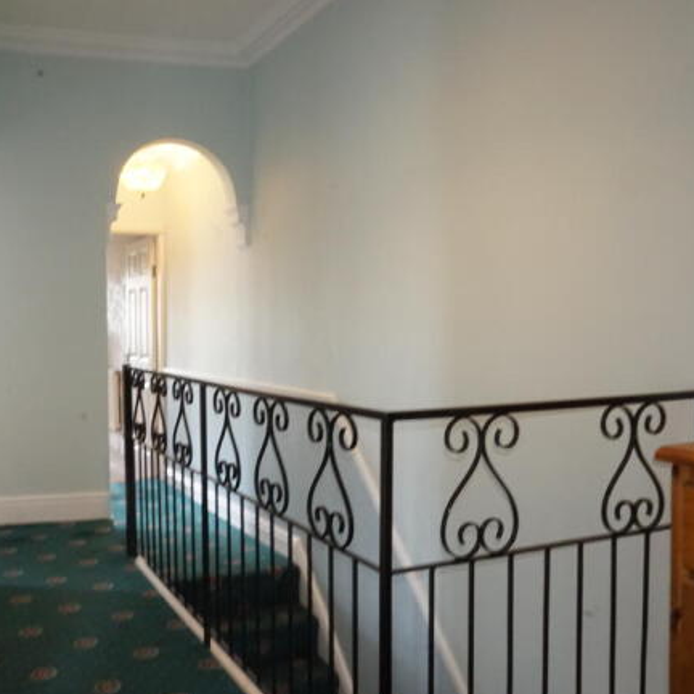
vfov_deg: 52.5
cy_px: 349
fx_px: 703
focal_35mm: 31
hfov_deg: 51.6
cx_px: 236
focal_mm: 16
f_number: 22
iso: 3200
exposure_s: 1/2
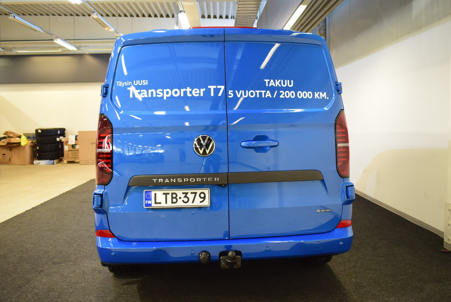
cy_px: 151
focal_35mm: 33
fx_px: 414
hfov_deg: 57.2
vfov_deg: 40.0
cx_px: 226
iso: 1600
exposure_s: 1/60
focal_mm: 22
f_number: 4
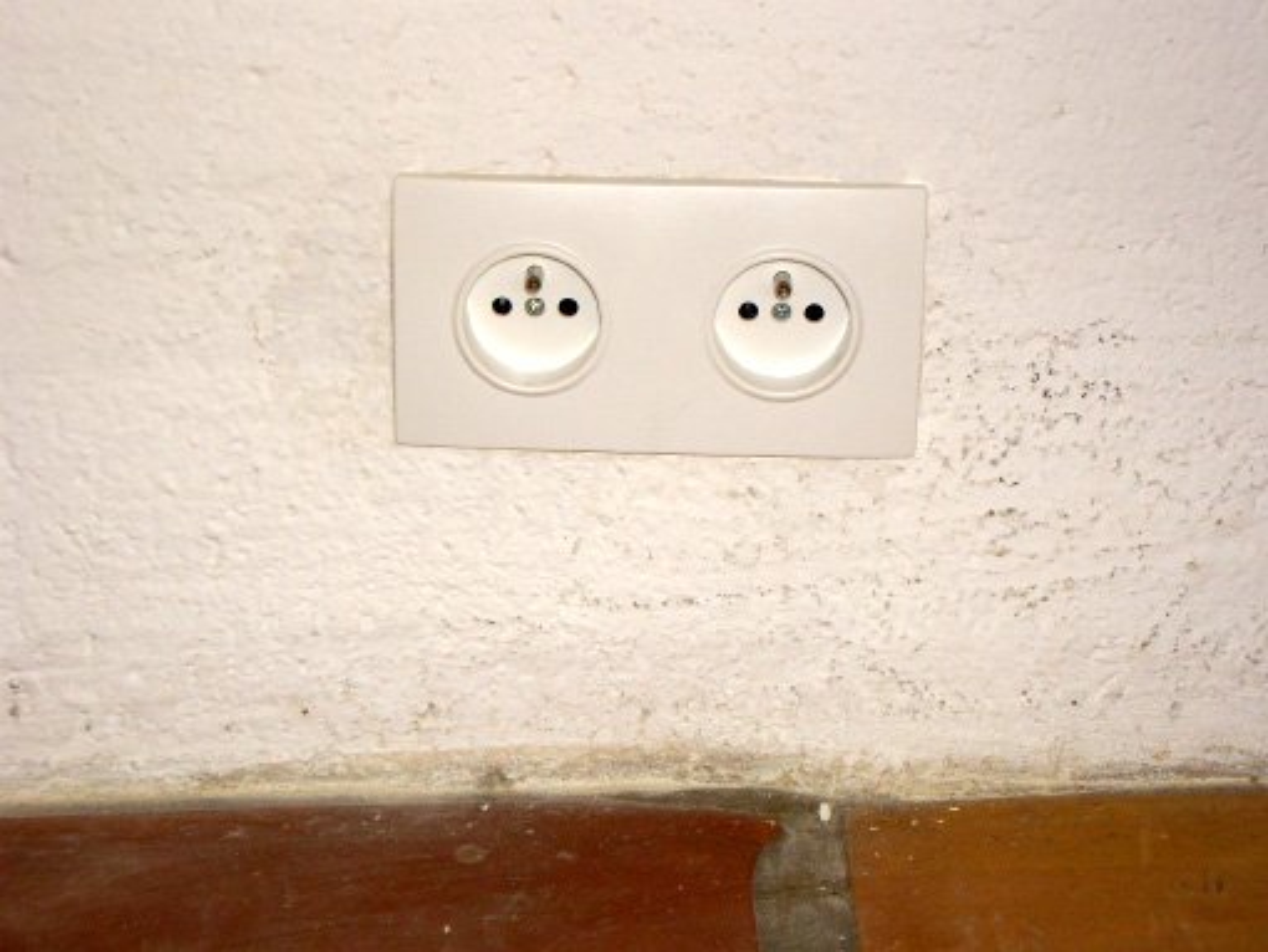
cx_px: 634
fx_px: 2895
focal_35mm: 79
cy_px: 476
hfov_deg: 24.7
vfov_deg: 18.7
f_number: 4.1
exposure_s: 1/80
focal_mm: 12.8
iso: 200
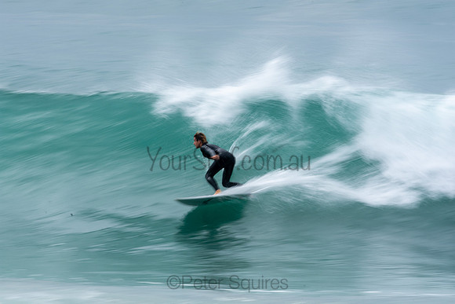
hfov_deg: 2.7
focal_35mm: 750
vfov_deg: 1.8
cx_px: 228
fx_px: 9481
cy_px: 152
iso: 100
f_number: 25
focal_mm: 500
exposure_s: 1/25
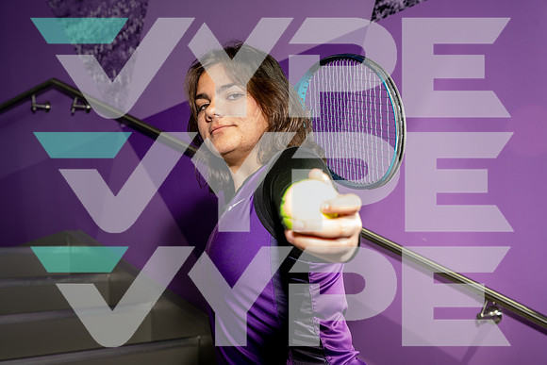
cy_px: 182
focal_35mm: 60
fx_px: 912
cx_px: 274
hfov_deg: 33.4
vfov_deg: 22.6
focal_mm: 60
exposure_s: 1/250
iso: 320
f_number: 6.3
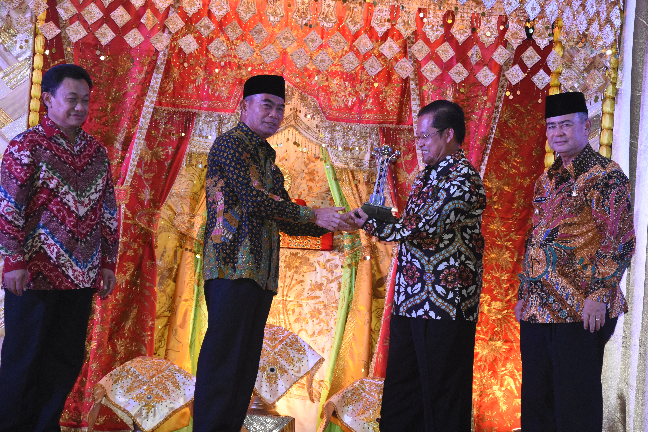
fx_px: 2025
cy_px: 216
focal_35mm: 112
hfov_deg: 18.2
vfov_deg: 12.2
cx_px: 324
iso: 3200
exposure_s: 1/250
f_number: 5.3
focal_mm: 75
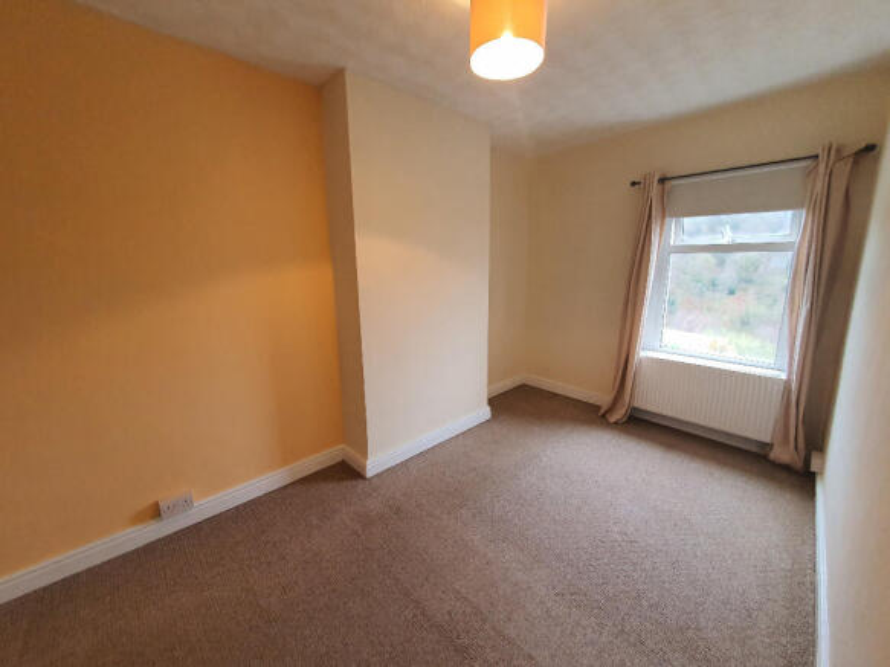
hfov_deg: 106.2
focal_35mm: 13
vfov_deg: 89.9
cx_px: 445
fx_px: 334
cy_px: 334
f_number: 2.2
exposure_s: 1/50
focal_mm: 1.8
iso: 125
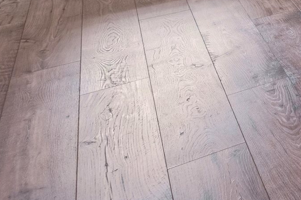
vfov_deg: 14.9
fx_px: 569
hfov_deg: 17.6
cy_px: -240
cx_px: 641
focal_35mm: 68
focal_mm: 10
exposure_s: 1/1.43
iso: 400
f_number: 5.6
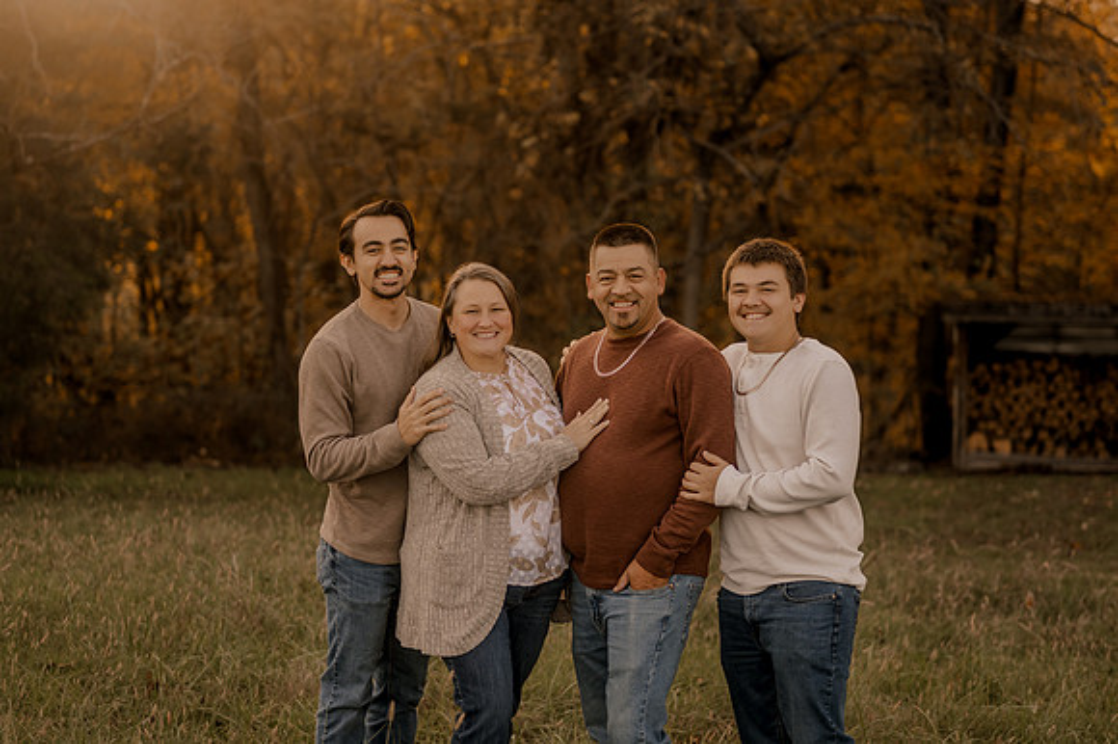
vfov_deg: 17.0
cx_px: 559
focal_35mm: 80
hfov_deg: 25.4
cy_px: 372
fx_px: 2485
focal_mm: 50
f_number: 1.8
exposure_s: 1/640
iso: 250
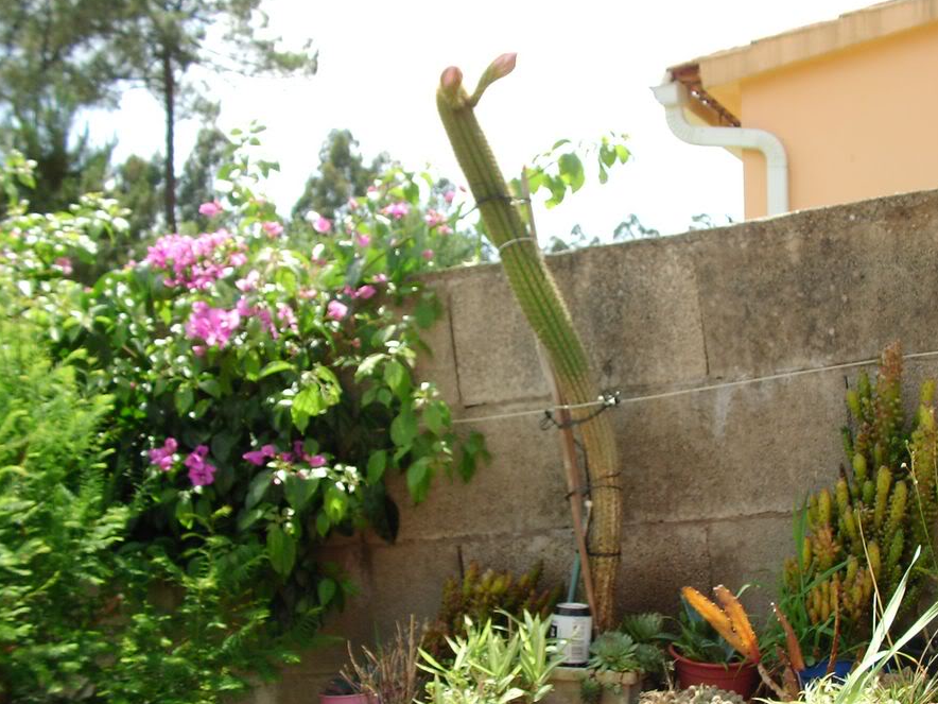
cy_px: 400
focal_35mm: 44
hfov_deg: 42.9
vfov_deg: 32.8
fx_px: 1192
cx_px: 521
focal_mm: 5.8
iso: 50
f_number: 3.5
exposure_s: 1/444
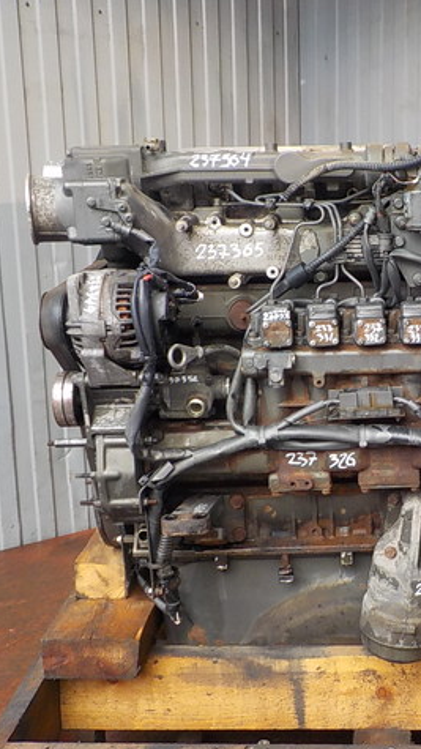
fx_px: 874
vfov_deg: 46.4
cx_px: 396
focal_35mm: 44
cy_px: 375
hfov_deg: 26.0
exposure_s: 1/30
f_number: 3.3
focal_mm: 4.1
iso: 125
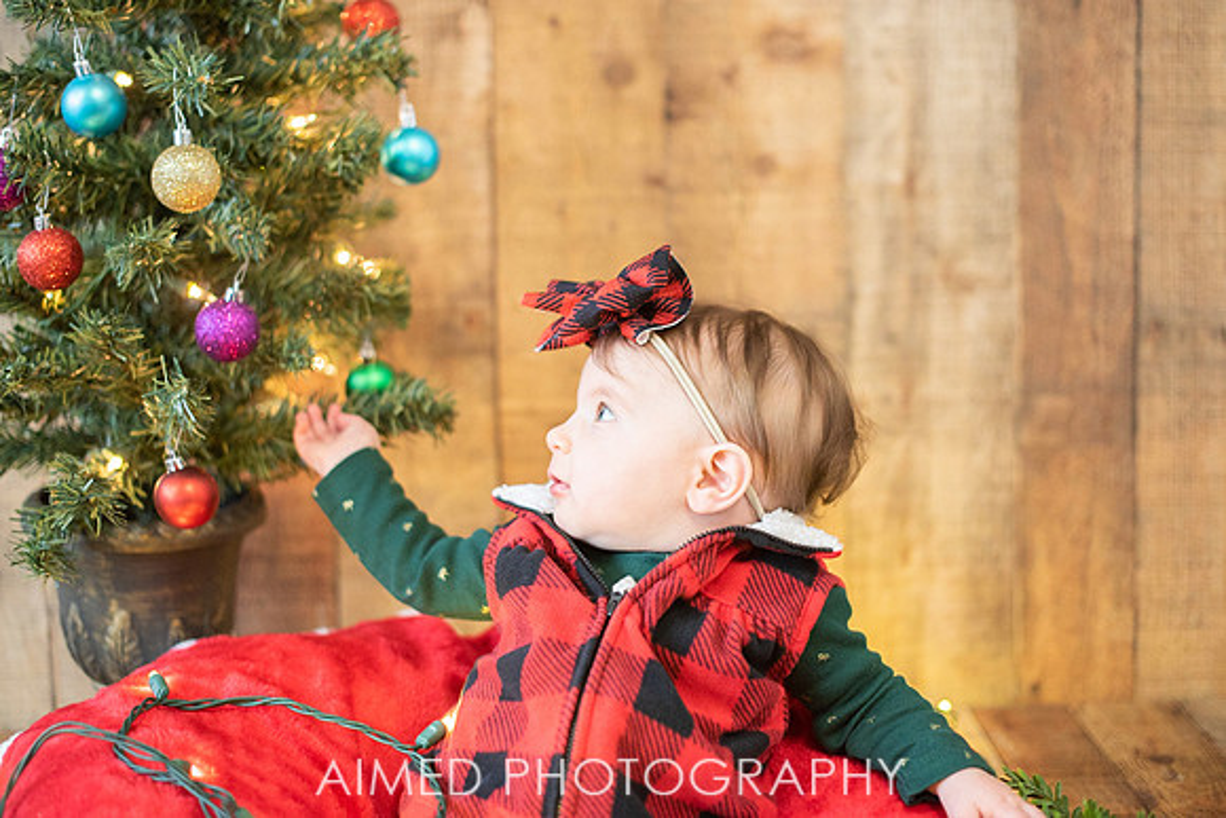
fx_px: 1749
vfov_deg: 26.3
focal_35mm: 51
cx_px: 613
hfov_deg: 38.6
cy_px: 409
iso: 800
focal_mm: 50
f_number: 2.2
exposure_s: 1/250
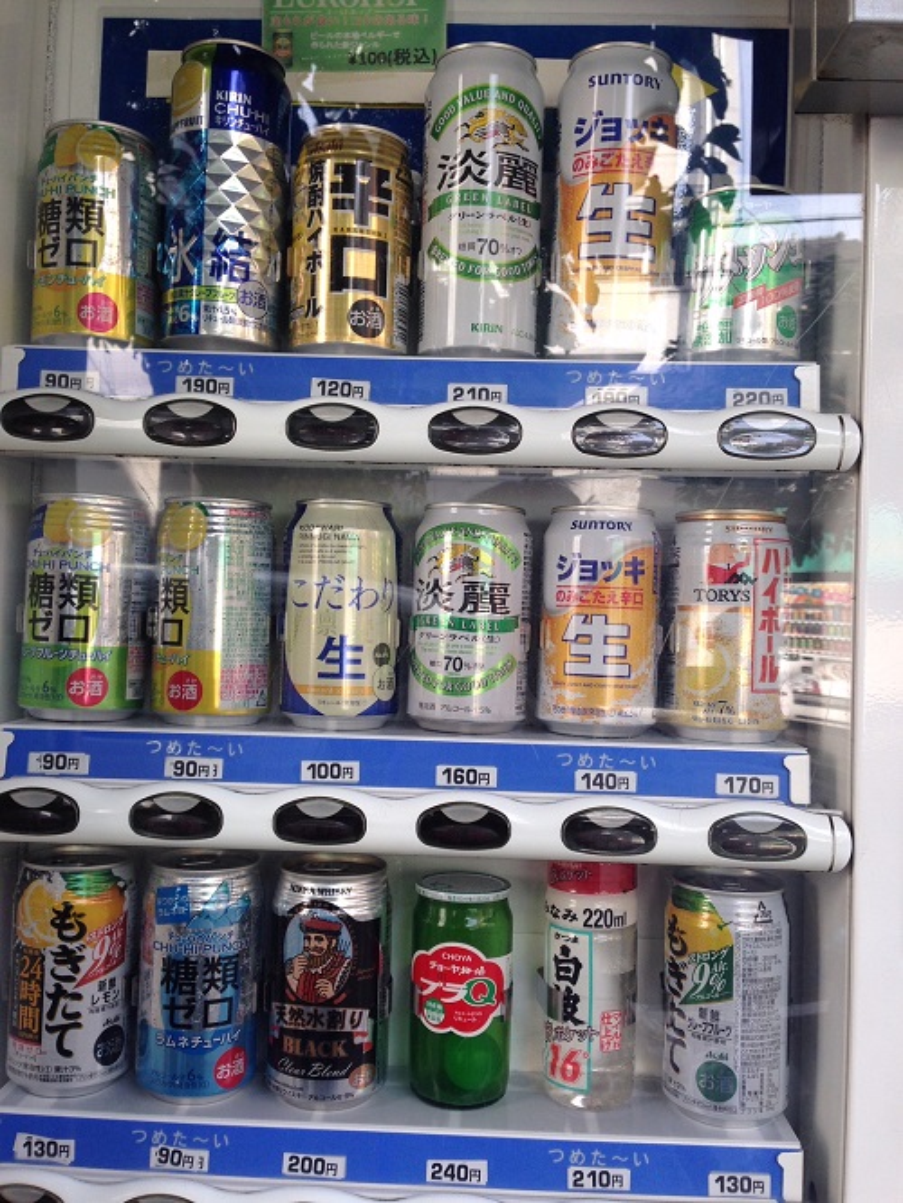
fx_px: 1147
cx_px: 452
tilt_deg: +0.4
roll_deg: -2.4
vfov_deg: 55.3
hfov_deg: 43.0
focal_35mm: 33
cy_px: 602
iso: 50
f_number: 2.4
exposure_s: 1/120
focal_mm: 4.12
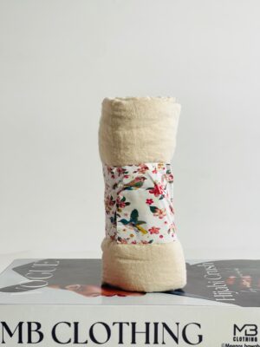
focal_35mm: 64
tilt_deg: -2.4
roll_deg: -0.6
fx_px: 641
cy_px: 174
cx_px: 130
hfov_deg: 22.9
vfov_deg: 30.3
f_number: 2.2
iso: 20
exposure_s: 1/128
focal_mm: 7.5
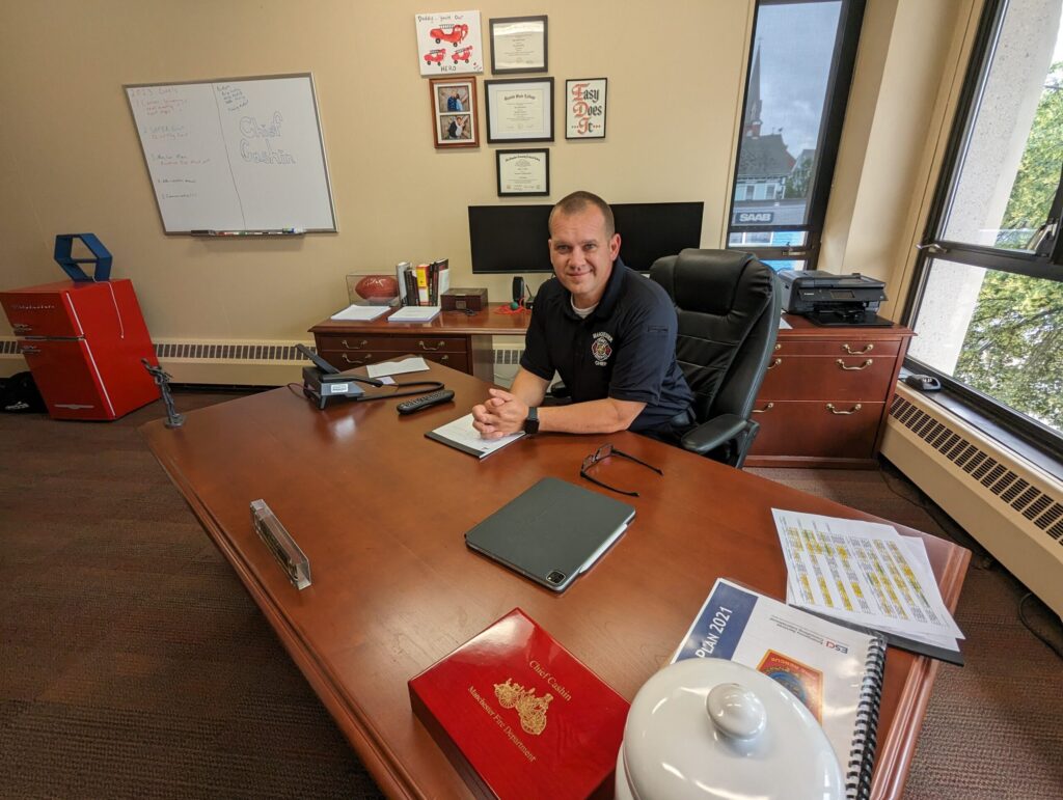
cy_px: 400
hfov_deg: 94.4
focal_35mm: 16
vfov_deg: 78.2
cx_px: 532
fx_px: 492
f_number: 2.2
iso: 88
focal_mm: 2.35
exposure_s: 1/86
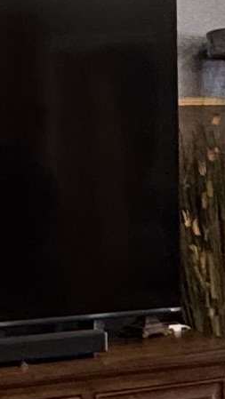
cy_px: 60
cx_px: 256
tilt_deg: +3.0
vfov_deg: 15.5
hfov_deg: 8.8
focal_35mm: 137
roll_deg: +0.3
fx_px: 1451
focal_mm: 2.22
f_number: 2.2
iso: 250
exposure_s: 1/60
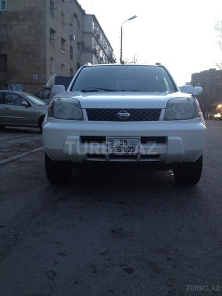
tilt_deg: -7.5
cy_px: 148
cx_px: 111
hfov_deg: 40.7
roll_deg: -2.5
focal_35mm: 35
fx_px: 299
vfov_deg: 52.6
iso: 160
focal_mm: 4.28
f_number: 2.4
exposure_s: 1/20
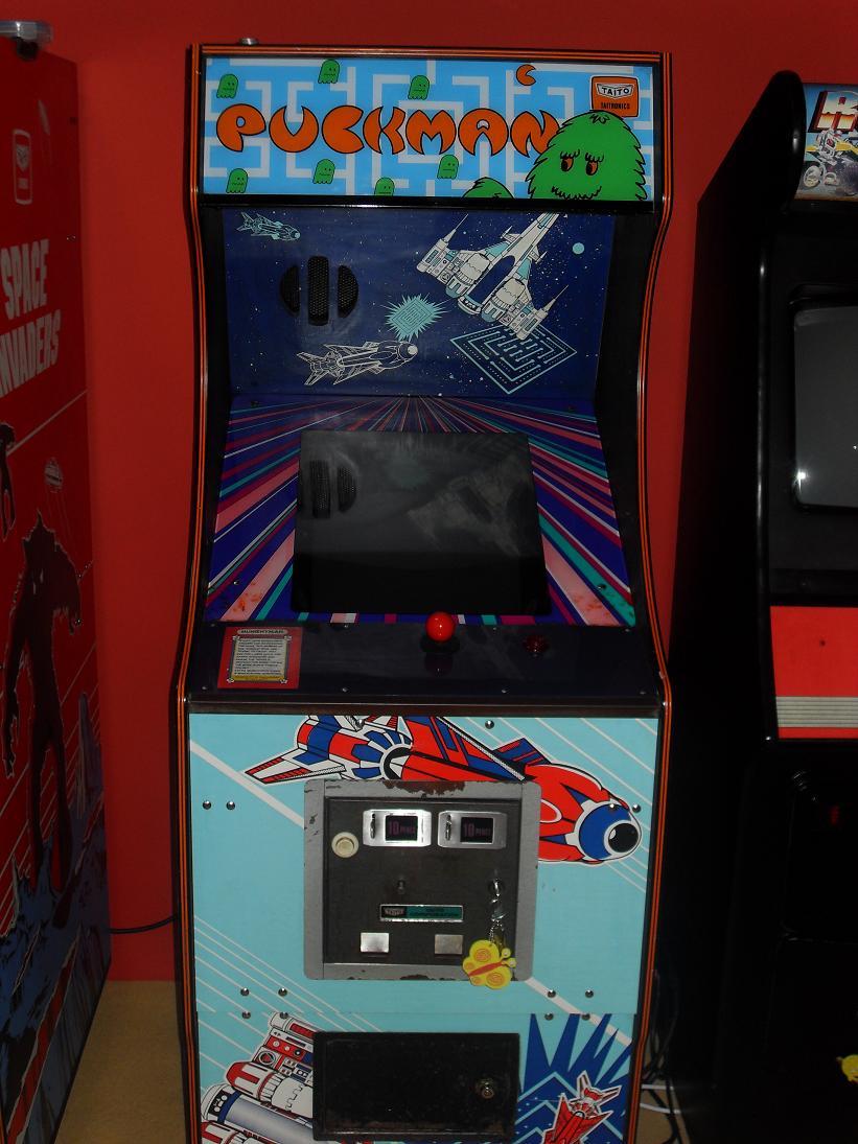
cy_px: 572
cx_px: 429
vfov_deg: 38.2
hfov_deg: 29.1
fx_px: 1653
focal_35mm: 50
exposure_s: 1/60
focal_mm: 8.4
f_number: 3.4
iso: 100
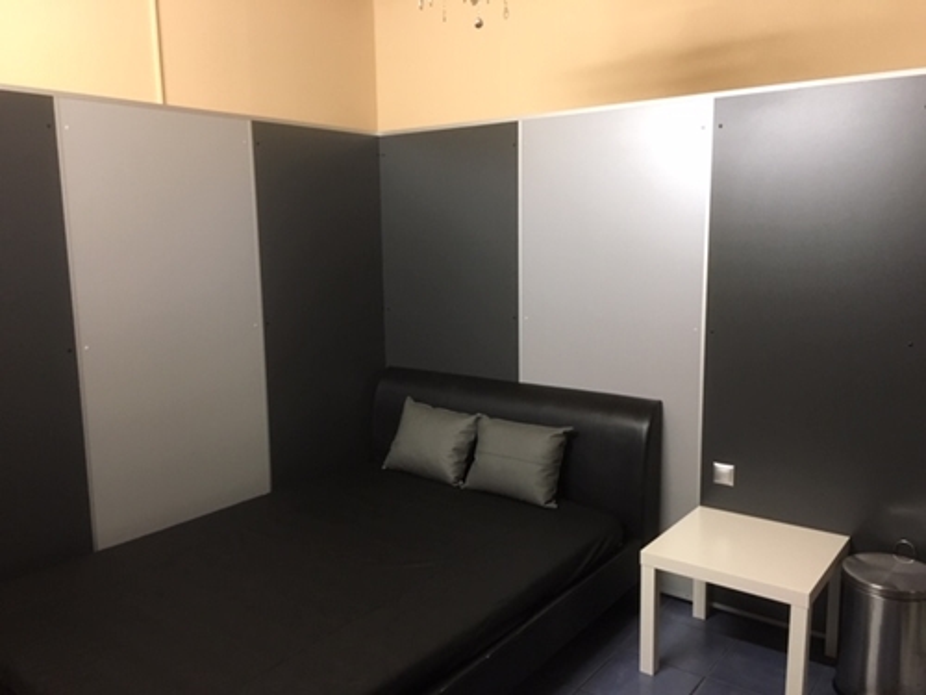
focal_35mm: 29
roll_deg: +1.0
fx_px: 776
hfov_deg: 61.7
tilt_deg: -8.7
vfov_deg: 48.2
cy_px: 348
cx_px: 463
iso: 250
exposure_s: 1/33
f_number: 2.2
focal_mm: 4.15
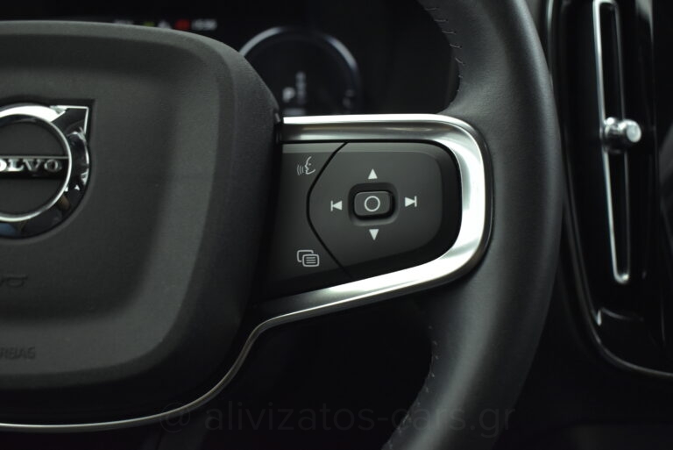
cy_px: 225
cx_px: 336
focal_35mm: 36
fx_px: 673
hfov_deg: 53.1
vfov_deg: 36.9
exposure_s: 1/80
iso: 1600
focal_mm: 24
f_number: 4
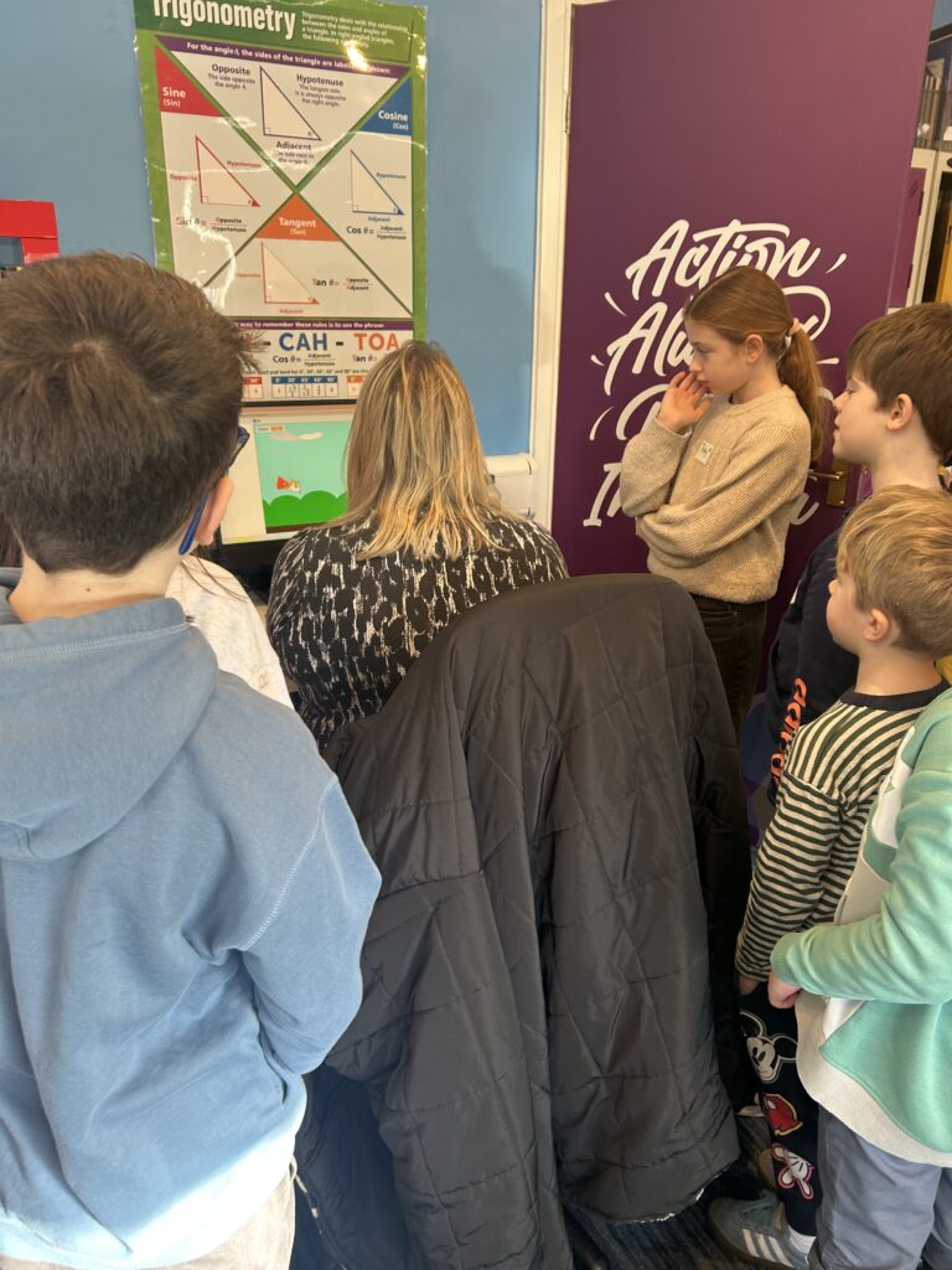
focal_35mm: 26
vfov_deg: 67.3
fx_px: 953
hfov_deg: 53.1
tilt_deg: -19.4
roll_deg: -0.6
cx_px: 476
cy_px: 635
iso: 100
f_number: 1.5
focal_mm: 5.7
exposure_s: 1/50
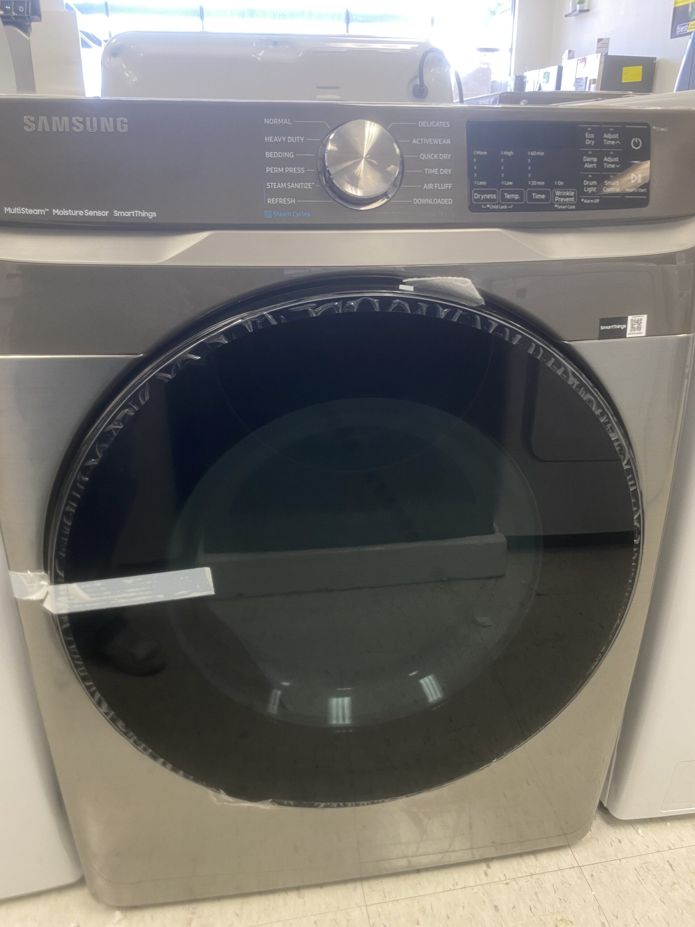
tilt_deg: -22.4
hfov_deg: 53.1
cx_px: 348
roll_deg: -0.1
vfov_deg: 67.3
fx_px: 696
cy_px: 464
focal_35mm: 26
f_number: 1.8
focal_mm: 4.25
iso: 100
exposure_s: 1/44
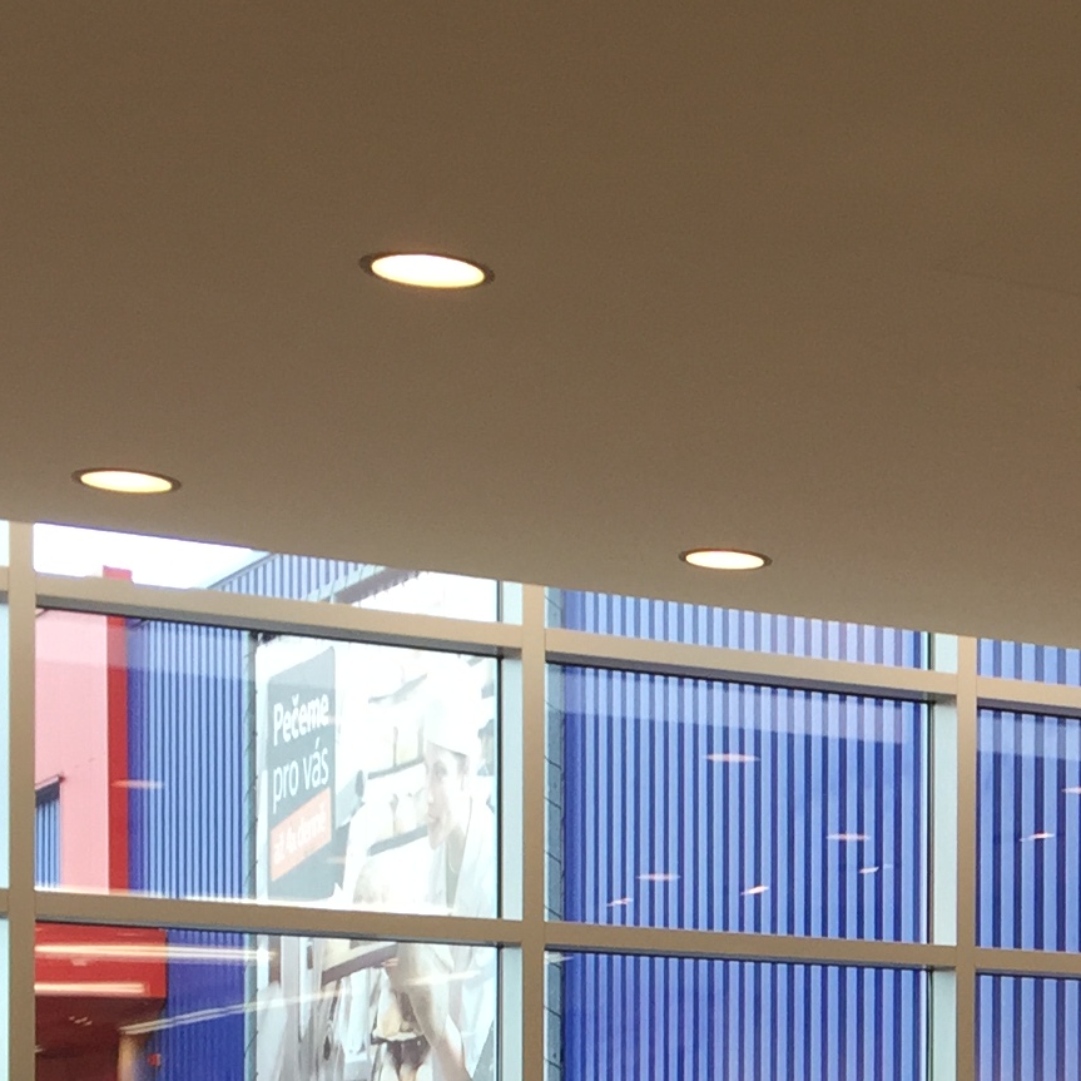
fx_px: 3427
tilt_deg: -0.3
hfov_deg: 16.7
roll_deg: -0.7
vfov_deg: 17.2
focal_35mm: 97
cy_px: 1233
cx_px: 1496
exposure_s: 1/100
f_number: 2.2
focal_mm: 4.15
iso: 32
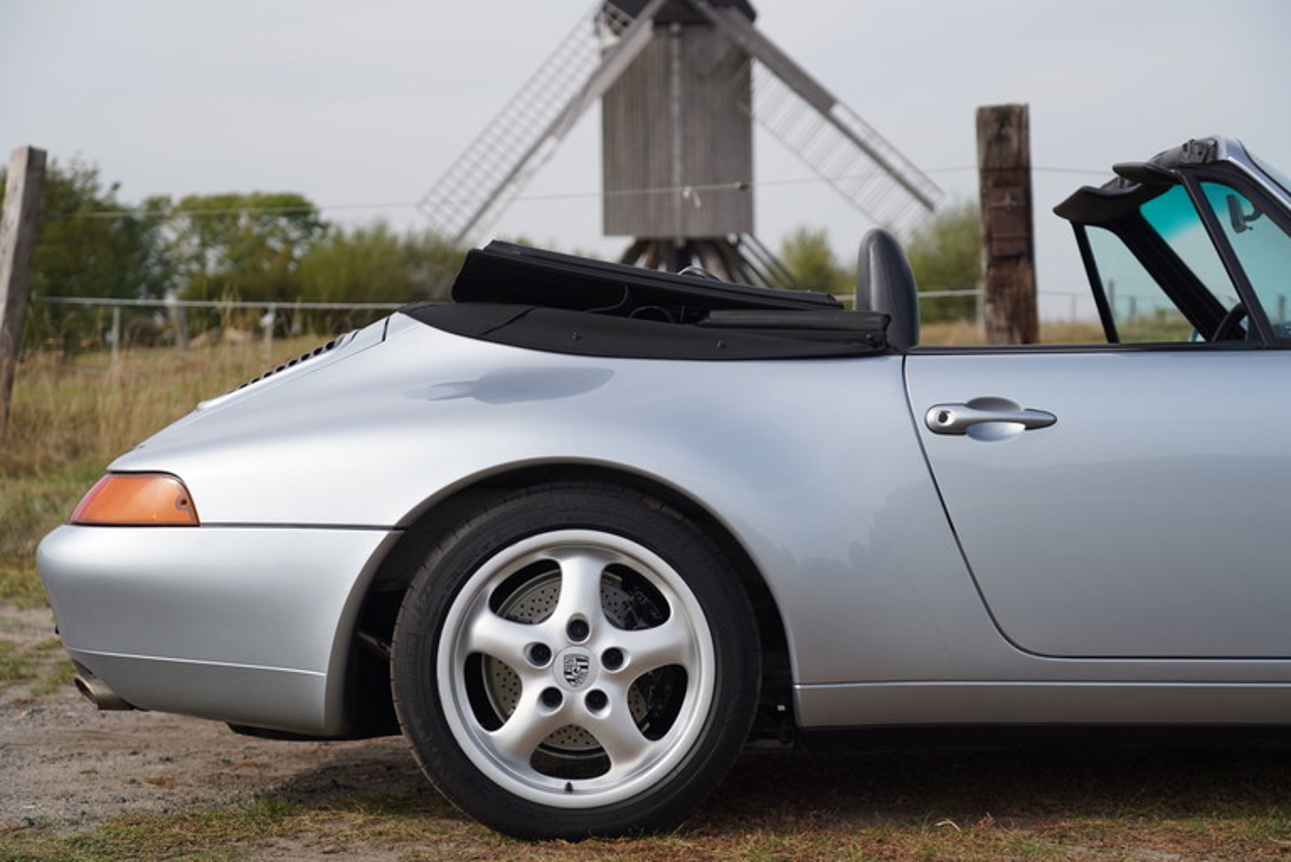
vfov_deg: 20.9
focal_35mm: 65
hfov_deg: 30.9
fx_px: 2332
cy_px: 431
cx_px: 646
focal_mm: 65
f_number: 4
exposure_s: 1/800
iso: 100
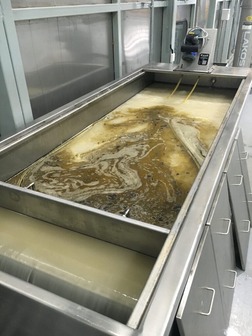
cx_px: 126
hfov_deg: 48.2
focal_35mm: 29
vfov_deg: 61.7
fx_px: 281
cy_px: 168
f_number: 2.2
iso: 200
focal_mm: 4.15
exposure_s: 1/33
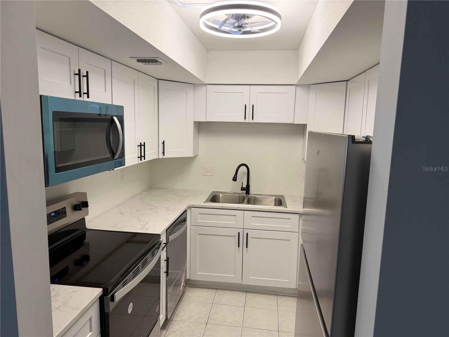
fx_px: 311
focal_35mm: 24
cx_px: 224
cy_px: 168
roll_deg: -1.2
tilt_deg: -8.8
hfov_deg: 71.6
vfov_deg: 56.8
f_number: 1.78
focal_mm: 6.76
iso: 200
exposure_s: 1/115
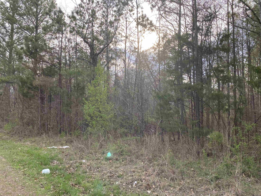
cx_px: 130
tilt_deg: +3.1
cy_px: 98
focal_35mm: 26
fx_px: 196
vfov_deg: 53.1
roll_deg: -0.4
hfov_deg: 67.3
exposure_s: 1/495
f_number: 1.8
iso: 32
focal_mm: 4.25
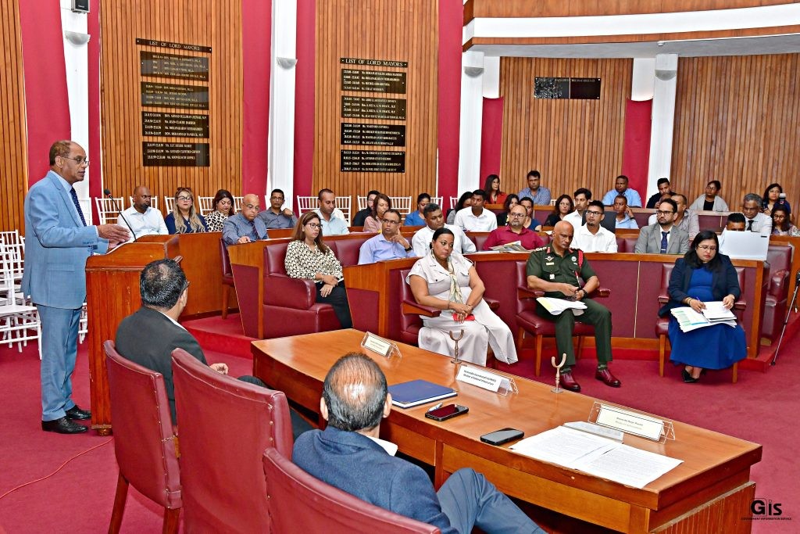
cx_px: 400
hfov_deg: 60.3
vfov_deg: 42.3
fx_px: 689
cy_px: 267
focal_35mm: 31
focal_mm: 31
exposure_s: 1/160
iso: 3200
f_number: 5.6
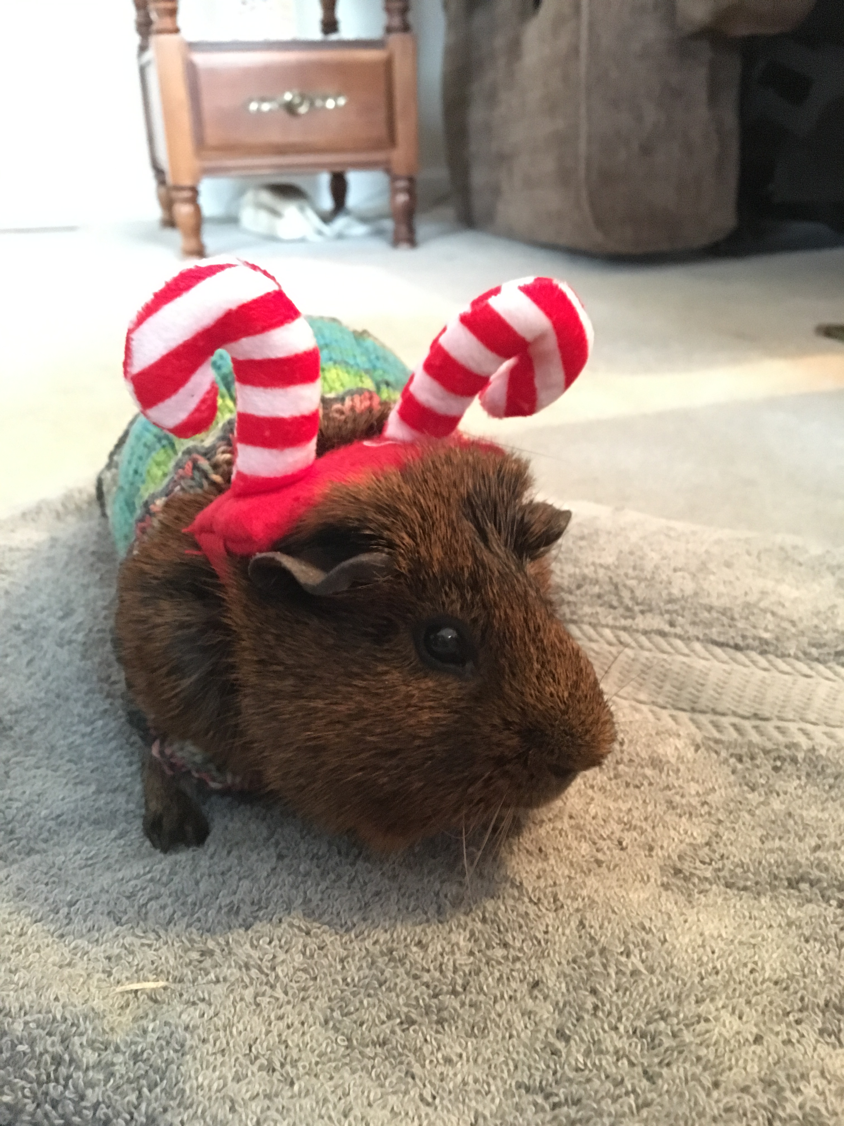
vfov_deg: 61.7
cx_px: 422
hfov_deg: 48.2
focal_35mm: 29
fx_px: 943
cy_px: 563
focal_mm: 4.15
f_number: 2.2
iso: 1000
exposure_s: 1/15
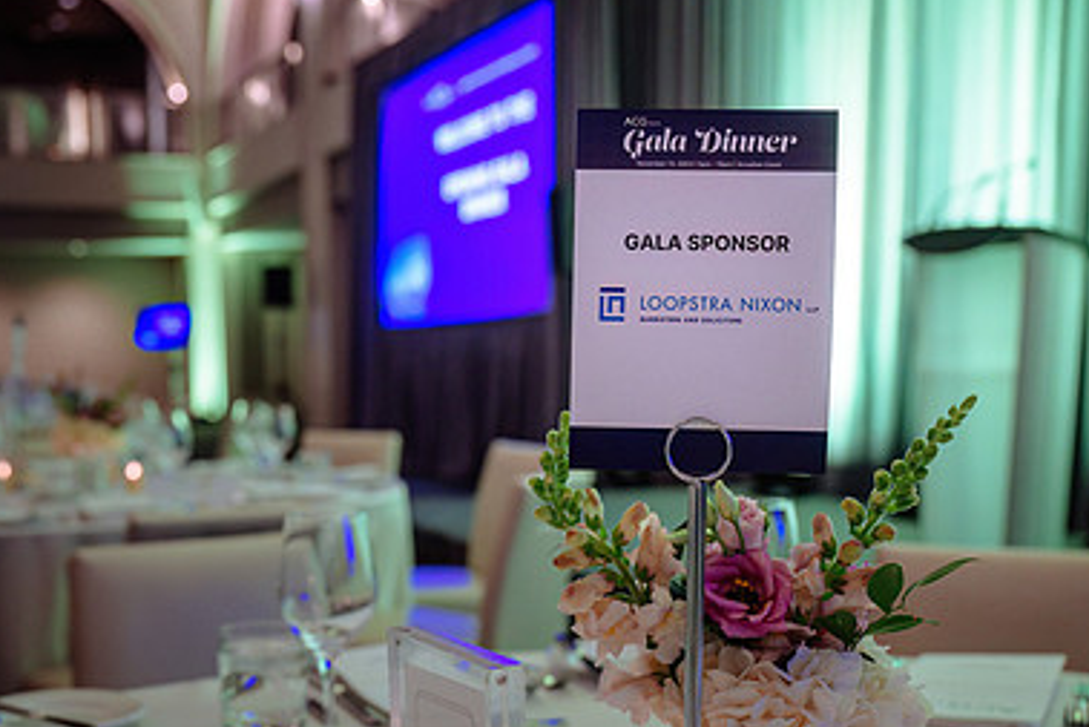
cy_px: 493
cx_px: 448
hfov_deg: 40.2
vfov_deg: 27.4
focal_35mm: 49
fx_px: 1483
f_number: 3.5
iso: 800
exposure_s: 1/40
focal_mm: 32
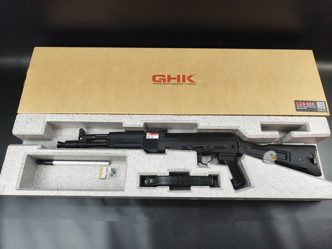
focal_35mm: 23
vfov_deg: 58.9
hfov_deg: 73.9
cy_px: 124
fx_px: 221
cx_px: 166
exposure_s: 1/120
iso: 318
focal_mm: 6.54
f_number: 1.57
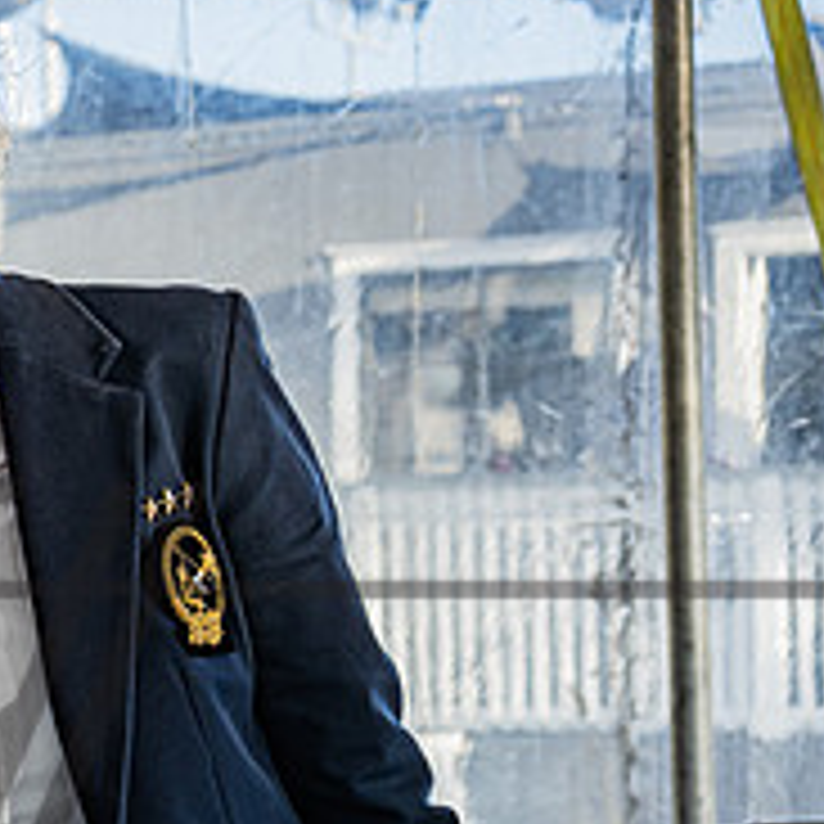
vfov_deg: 13.2
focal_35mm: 132
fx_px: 3555
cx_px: -577
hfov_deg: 12.3
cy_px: 605
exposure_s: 1/250
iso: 250
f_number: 5.3
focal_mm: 42
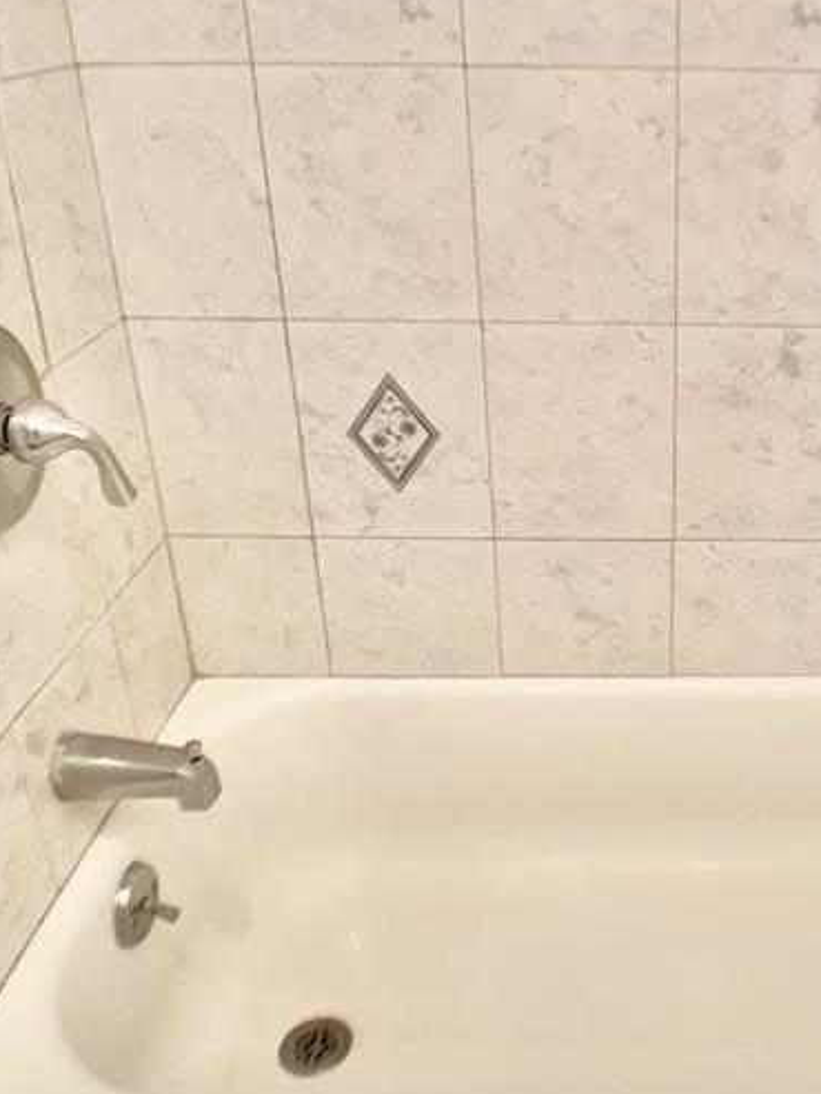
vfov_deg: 35.5
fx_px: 1707
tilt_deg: -23.9
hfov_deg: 26.3
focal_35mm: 54
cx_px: 701
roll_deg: +0.1
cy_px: 470
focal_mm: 4.25
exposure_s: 1/60
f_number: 1.8
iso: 250
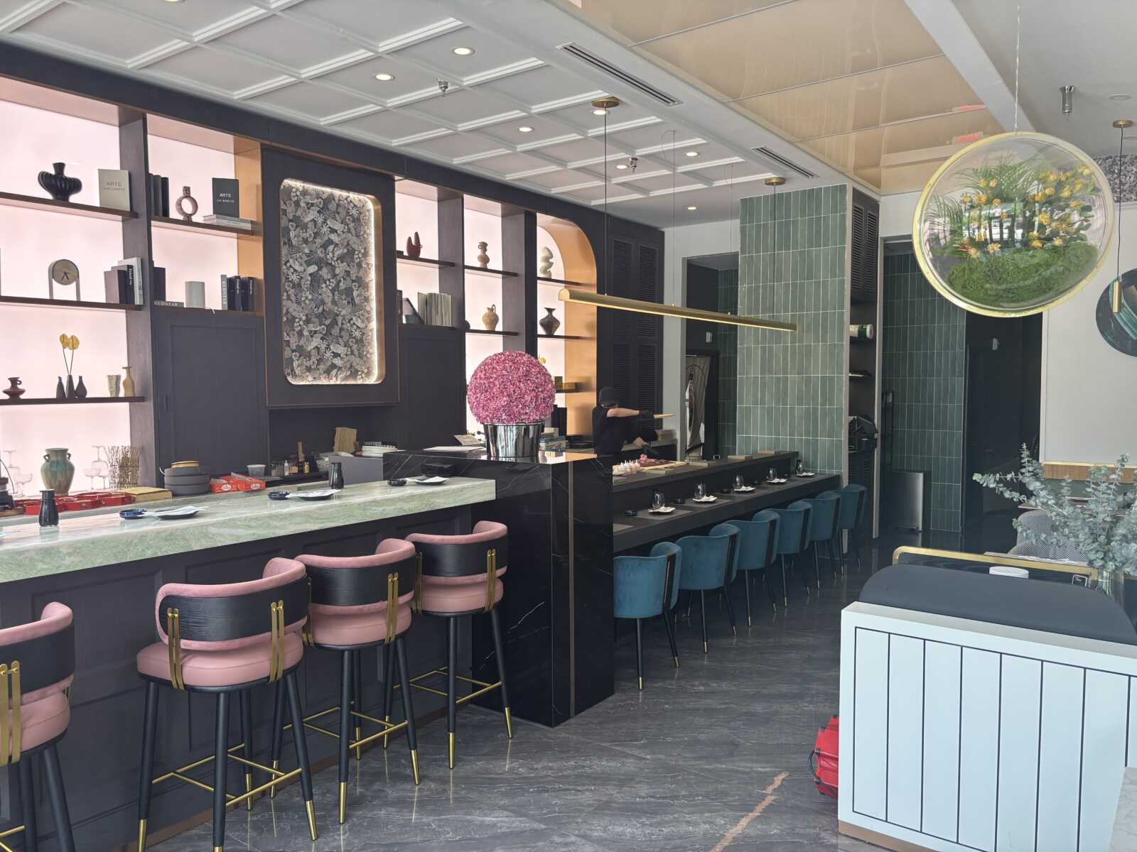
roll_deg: +0.0
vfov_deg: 53.1
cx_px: 568
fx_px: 854
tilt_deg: -3.6
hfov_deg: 67.3
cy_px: 426
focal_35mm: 26
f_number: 1.6
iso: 80
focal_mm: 5.96
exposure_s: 1/120
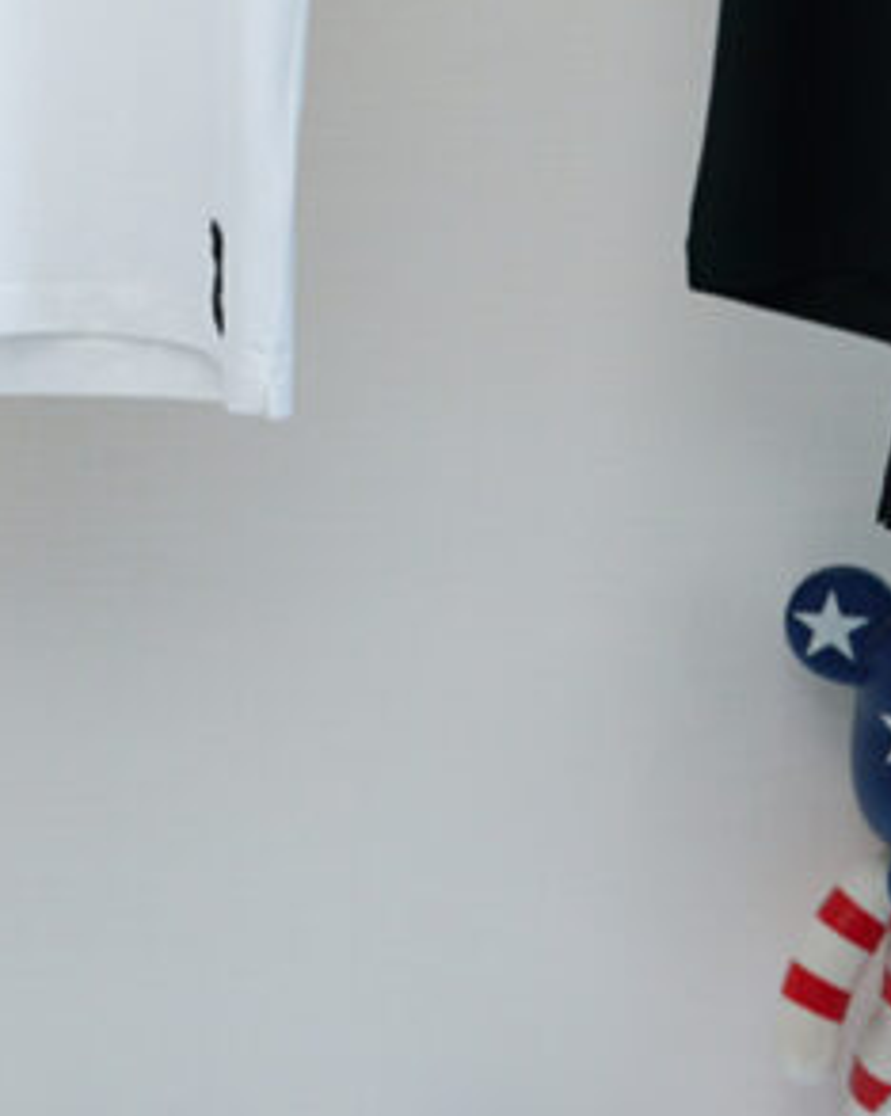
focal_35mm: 138
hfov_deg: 11.0
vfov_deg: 13.2
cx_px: -147
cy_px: -560
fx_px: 4554
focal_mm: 28
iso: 250
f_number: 4
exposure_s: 1/250
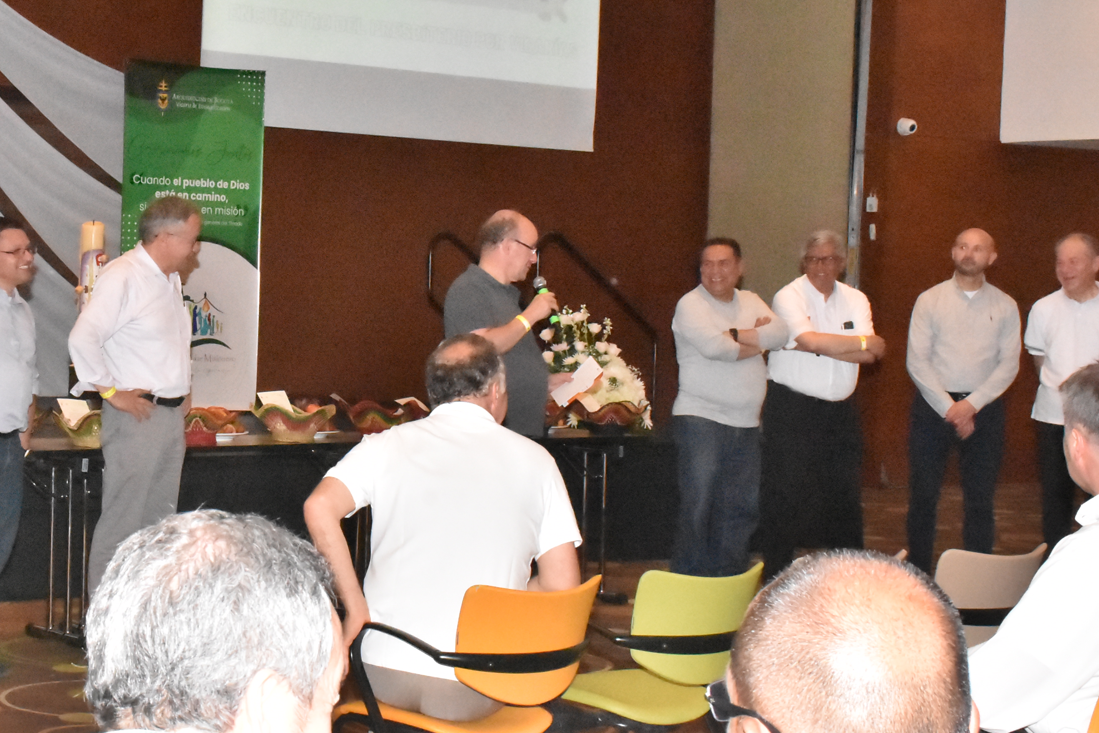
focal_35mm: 82
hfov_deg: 24.4
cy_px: 315
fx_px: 2504
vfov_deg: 16.7
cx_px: 233
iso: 10000
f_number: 14
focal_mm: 32
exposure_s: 1/200
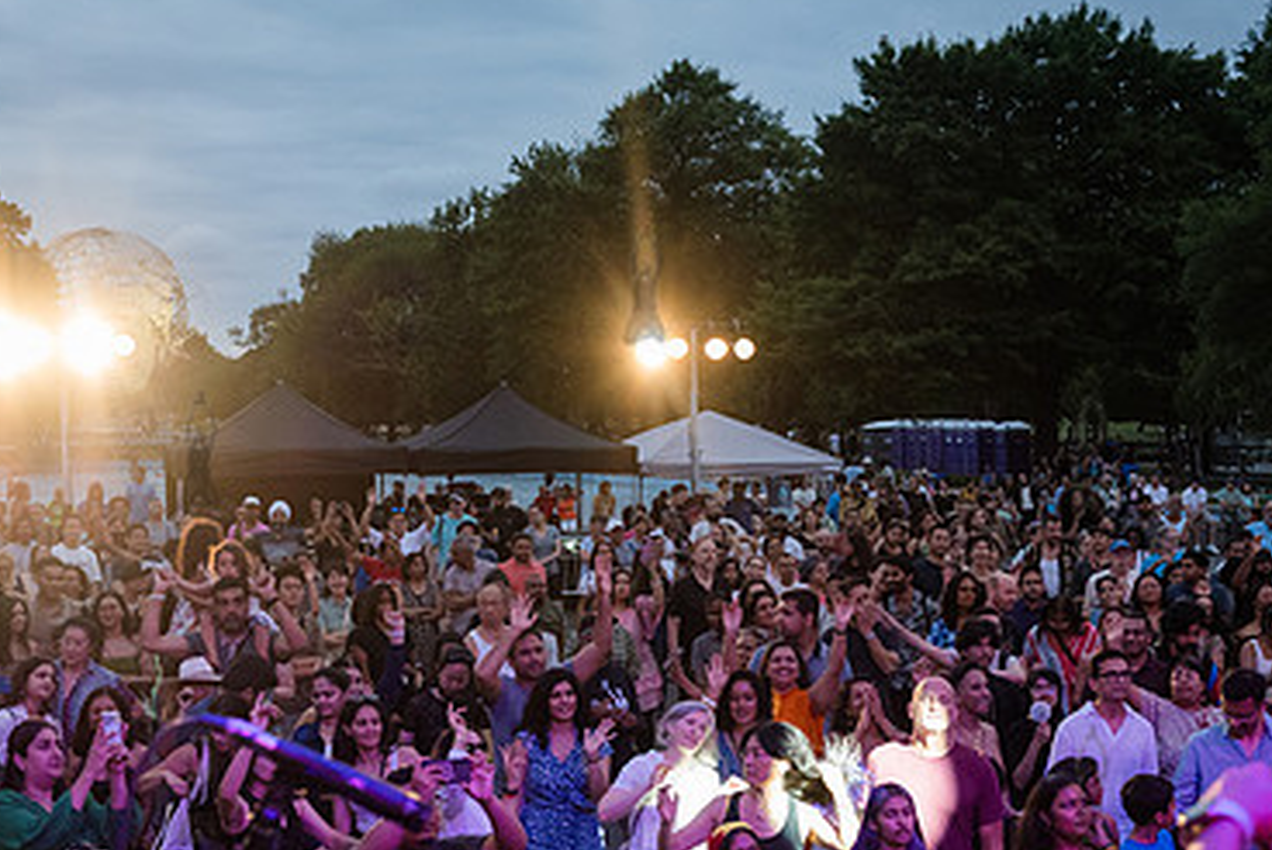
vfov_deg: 21.5
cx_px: 643
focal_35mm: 63
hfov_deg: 31.9
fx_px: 2228
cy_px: 617
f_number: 4
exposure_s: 1/400
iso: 5000
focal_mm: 40
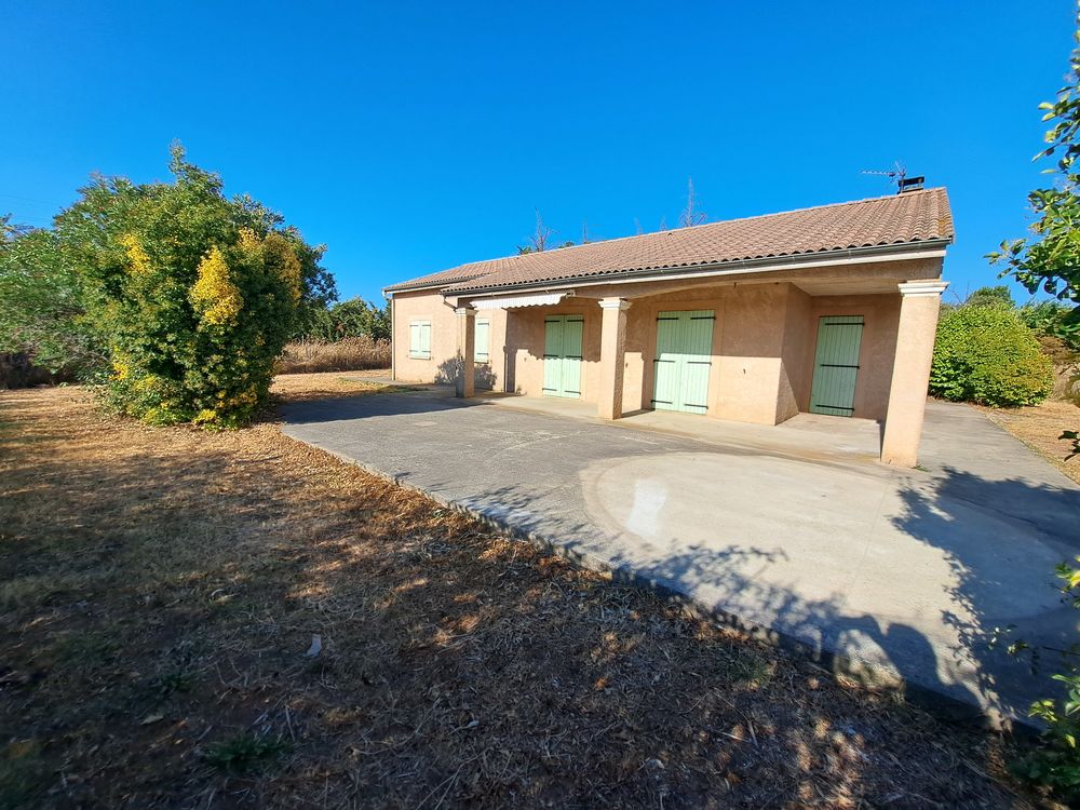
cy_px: 405
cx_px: 540
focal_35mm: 13
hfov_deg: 106.2
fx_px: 406
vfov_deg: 89.9
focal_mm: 1.74
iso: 50
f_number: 2.2
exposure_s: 1/1185
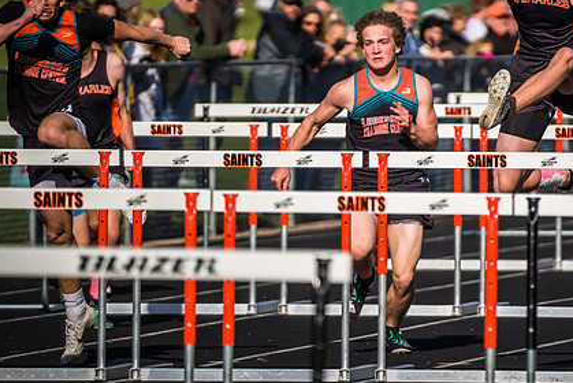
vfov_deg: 2.0
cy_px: 188
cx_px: 430
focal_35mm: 682
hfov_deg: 3.0
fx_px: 10862
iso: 1000
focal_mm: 400
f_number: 5.6
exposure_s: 1/6400
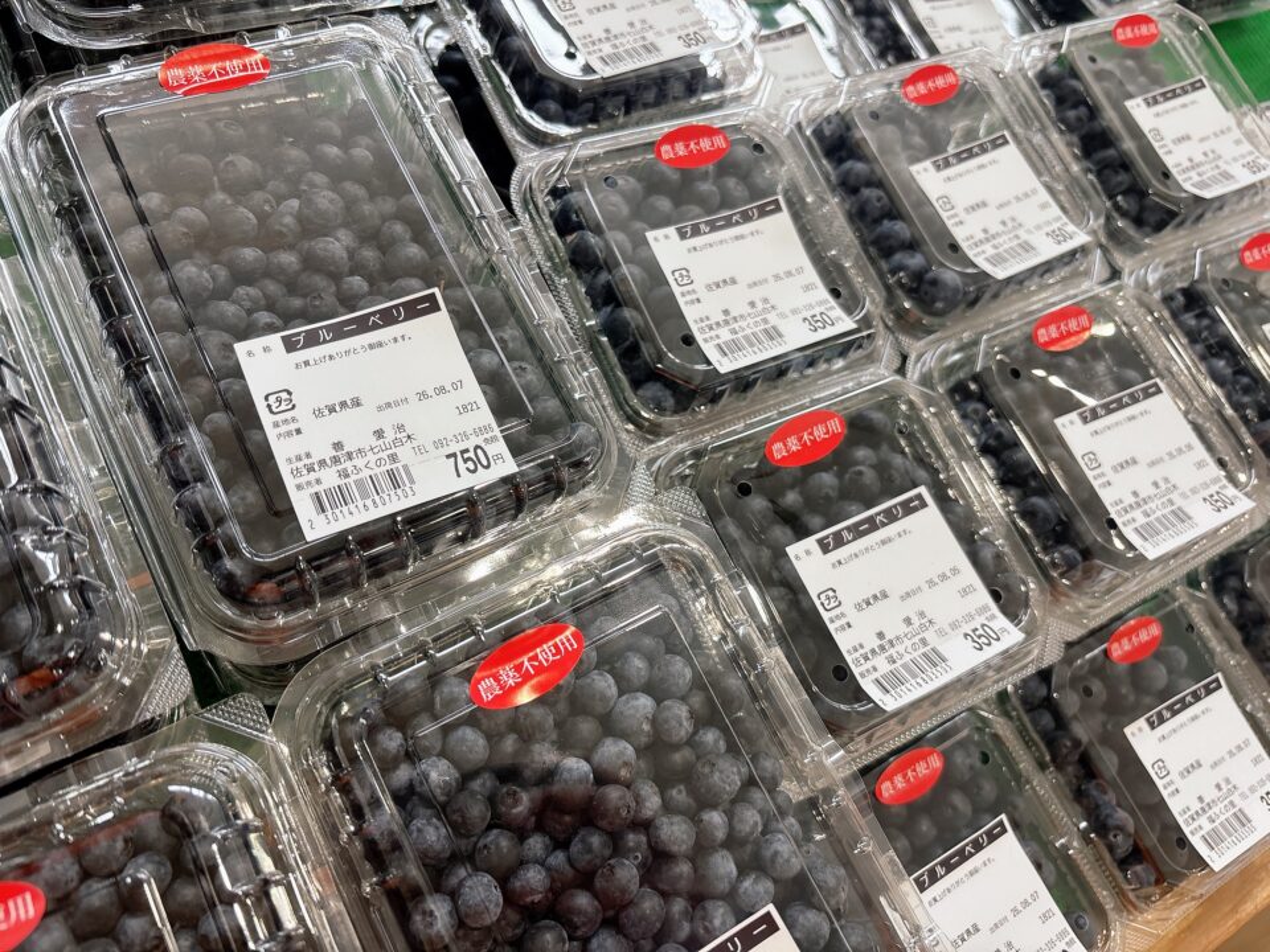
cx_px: 635
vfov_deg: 53.1
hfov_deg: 67.3
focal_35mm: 26
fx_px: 954
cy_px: 476
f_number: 1.6
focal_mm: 5.96
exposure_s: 1/120
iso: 125
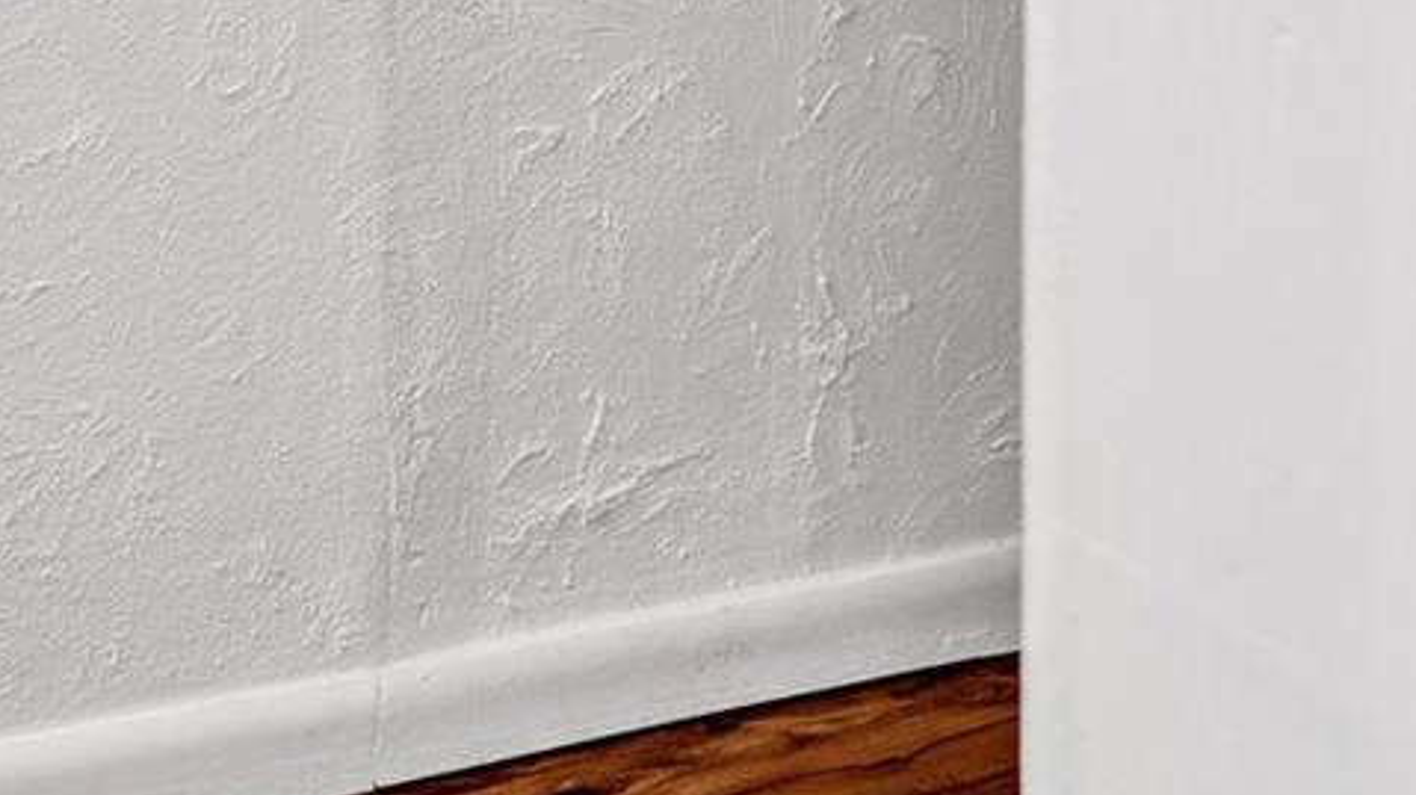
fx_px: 1839
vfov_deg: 18.1
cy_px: -726
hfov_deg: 27.3
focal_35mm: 49
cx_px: -766
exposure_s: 1/3.33
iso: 250
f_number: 7.1
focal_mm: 14
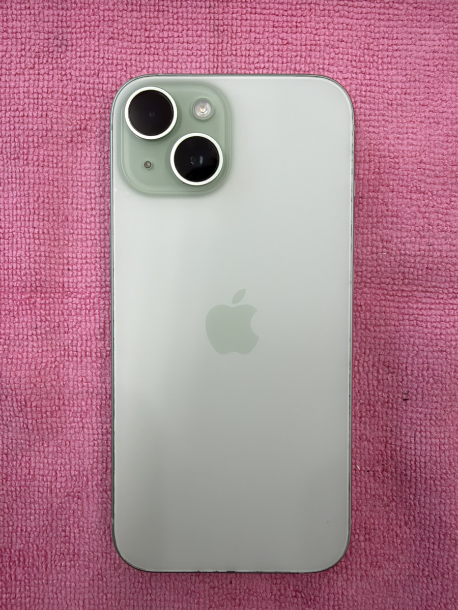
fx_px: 441
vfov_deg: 69.4
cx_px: 229
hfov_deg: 54.9
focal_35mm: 25
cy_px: 305
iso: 80
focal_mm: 2.22
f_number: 2.2
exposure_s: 1/120
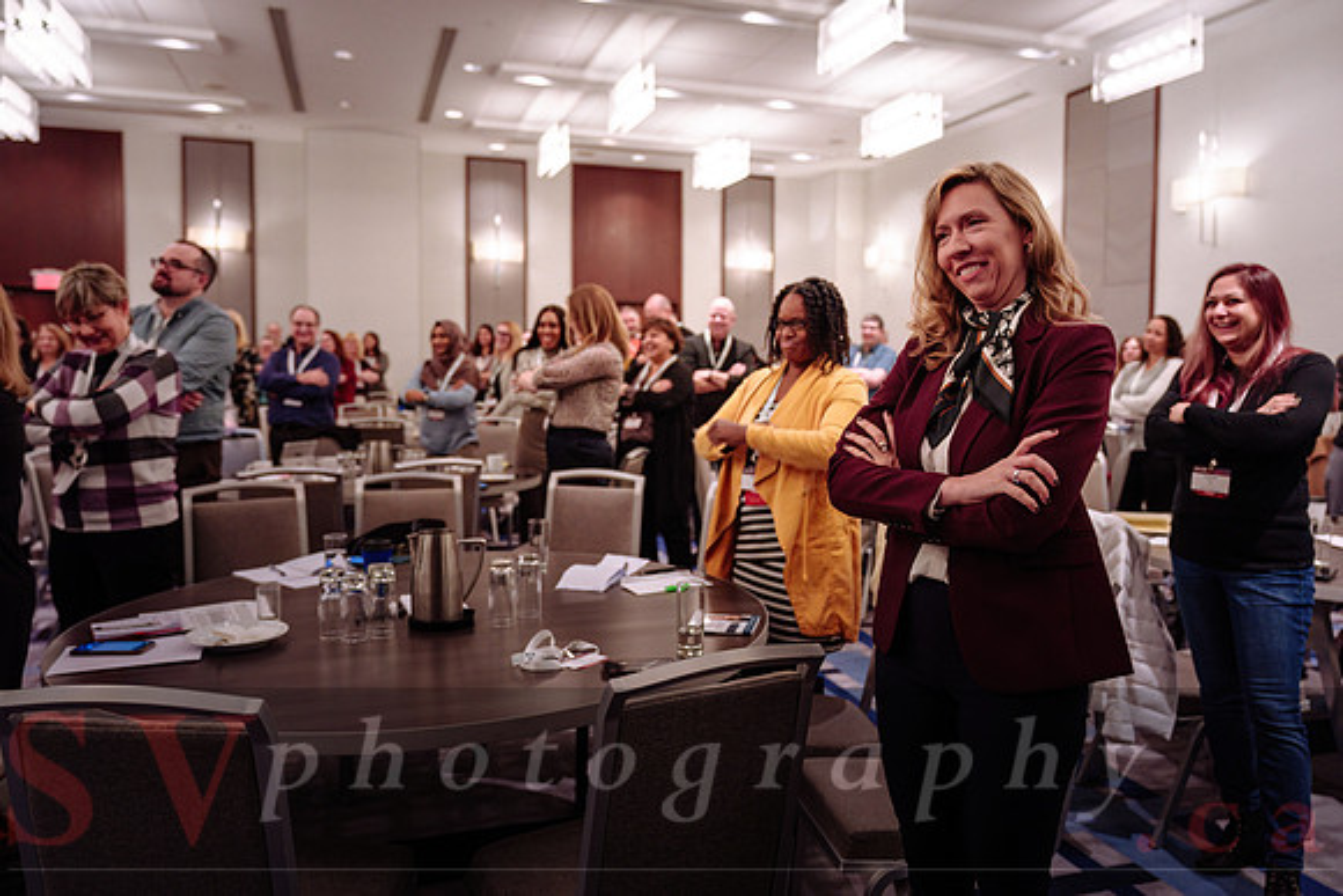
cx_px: 704
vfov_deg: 47.5
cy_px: 426
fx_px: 1017
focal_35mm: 27
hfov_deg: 66.8
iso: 1600
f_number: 2.8
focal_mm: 26
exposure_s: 1/80
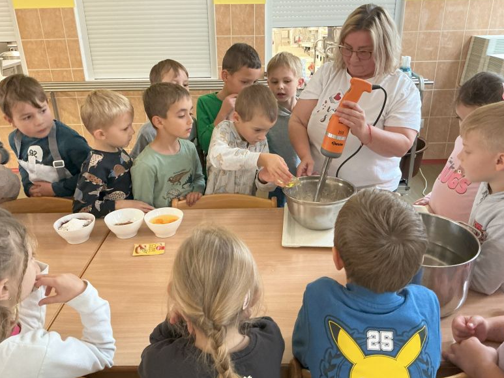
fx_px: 437
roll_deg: +0.7
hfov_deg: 60.0
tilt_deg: -24.6
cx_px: 248
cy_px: 189
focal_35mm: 30
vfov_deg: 46.8
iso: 250
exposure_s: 1/50
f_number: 1.8
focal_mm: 3
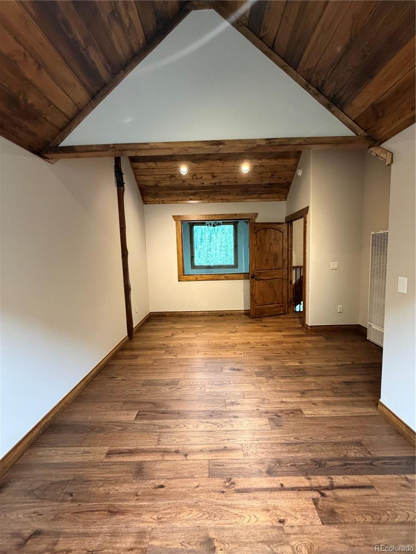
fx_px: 224
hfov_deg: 85.7
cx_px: 208
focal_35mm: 14
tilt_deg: -5.5
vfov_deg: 102.1
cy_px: 277
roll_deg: +2.2
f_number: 2.2
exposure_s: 1/60
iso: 500
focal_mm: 2.22
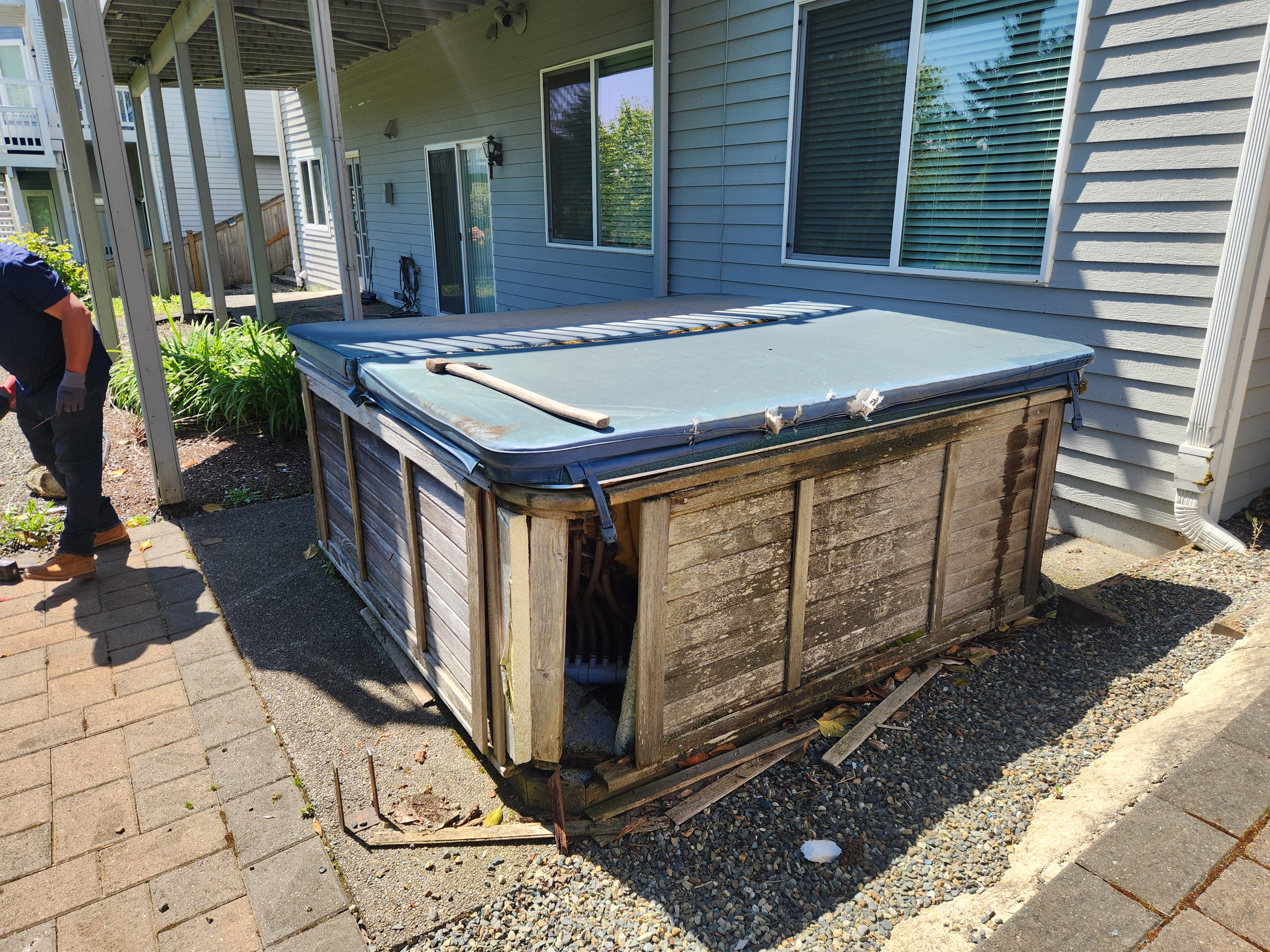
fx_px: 844
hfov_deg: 73.9
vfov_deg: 58.9
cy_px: 476
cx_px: 635
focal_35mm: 23
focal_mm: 5.4
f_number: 1.8
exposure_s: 1/585
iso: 20
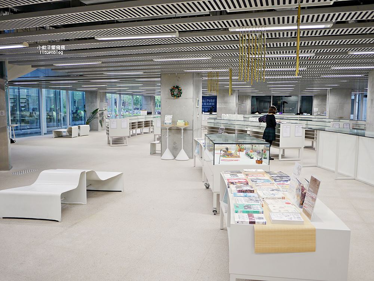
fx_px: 303
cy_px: 140
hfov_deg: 63.4
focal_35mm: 28
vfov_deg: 49.8
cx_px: 187
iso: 200
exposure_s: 1/60
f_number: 2.5
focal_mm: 14
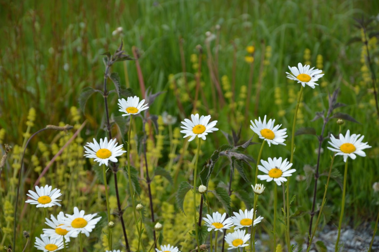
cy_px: 126
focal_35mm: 158
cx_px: 190
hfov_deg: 13.1
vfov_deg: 8.7
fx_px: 1657
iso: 100
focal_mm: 105
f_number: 6.3
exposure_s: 1/200
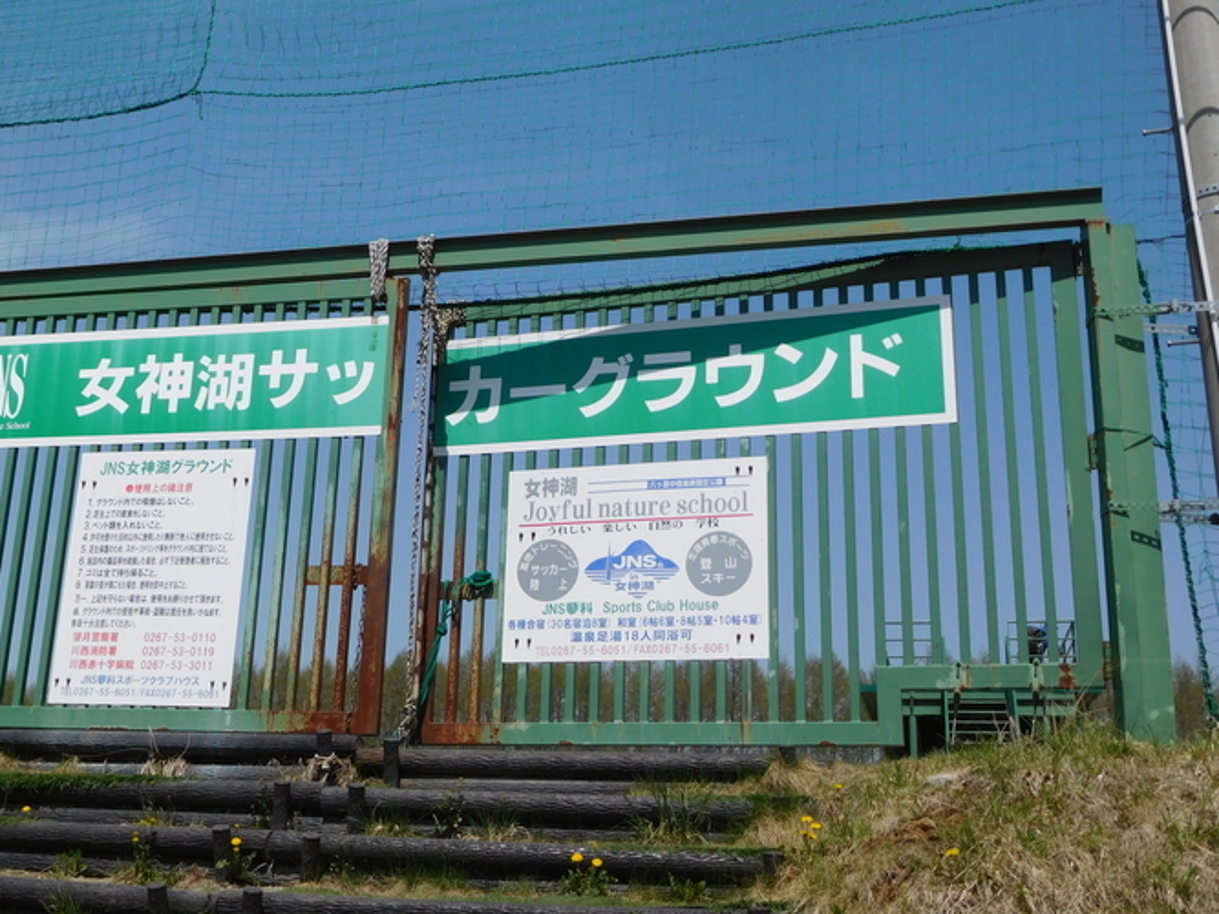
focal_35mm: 42
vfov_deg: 34.3
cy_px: 444
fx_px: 1479
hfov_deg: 44.6
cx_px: 495
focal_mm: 6.2
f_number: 7.6
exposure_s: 1/640
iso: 125
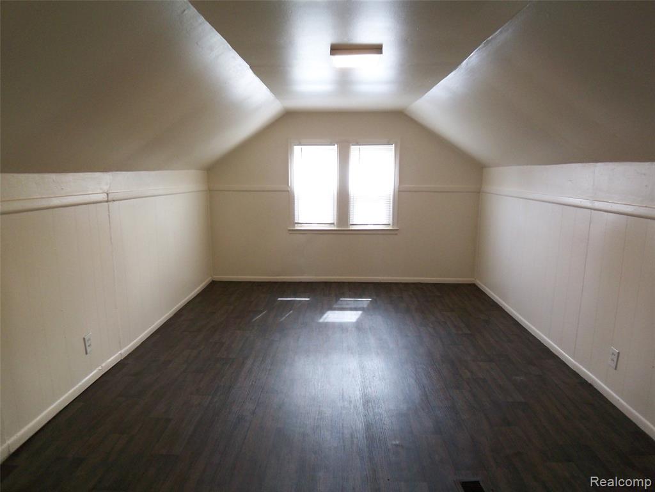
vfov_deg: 58.9
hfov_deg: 73.9
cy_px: 246
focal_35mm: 23
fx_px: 435
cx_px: 328
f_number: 2.8
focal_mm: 3.8
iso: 125
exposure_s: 1/30
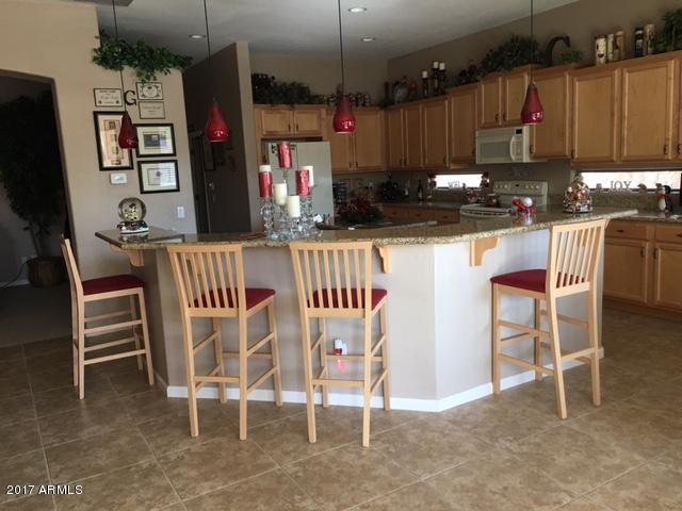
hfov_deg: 61.7
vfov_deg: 48.2
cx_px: 341
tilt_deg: -8.8
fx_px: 571
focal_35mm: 29
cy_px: 256
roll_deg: +3.2
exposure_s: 1/15
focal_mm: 4.15
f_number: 2.2
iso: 32
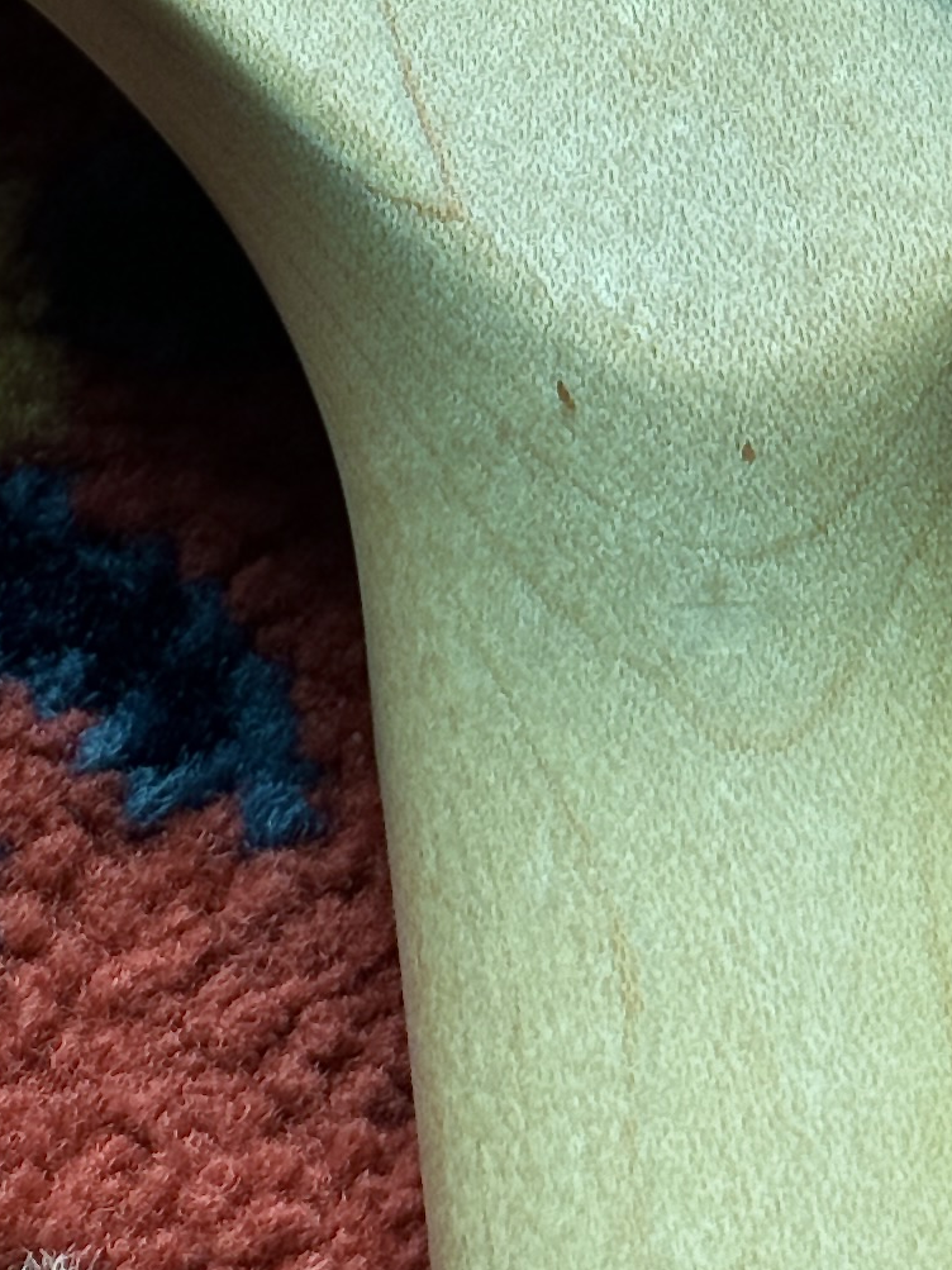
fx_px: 7079
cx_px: 584
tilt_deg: -63.3
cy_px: -852
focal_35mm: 193
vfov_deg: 9.8
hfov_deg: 7.7
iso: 100
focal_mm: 6.76
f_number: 1.78
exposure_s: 1/87
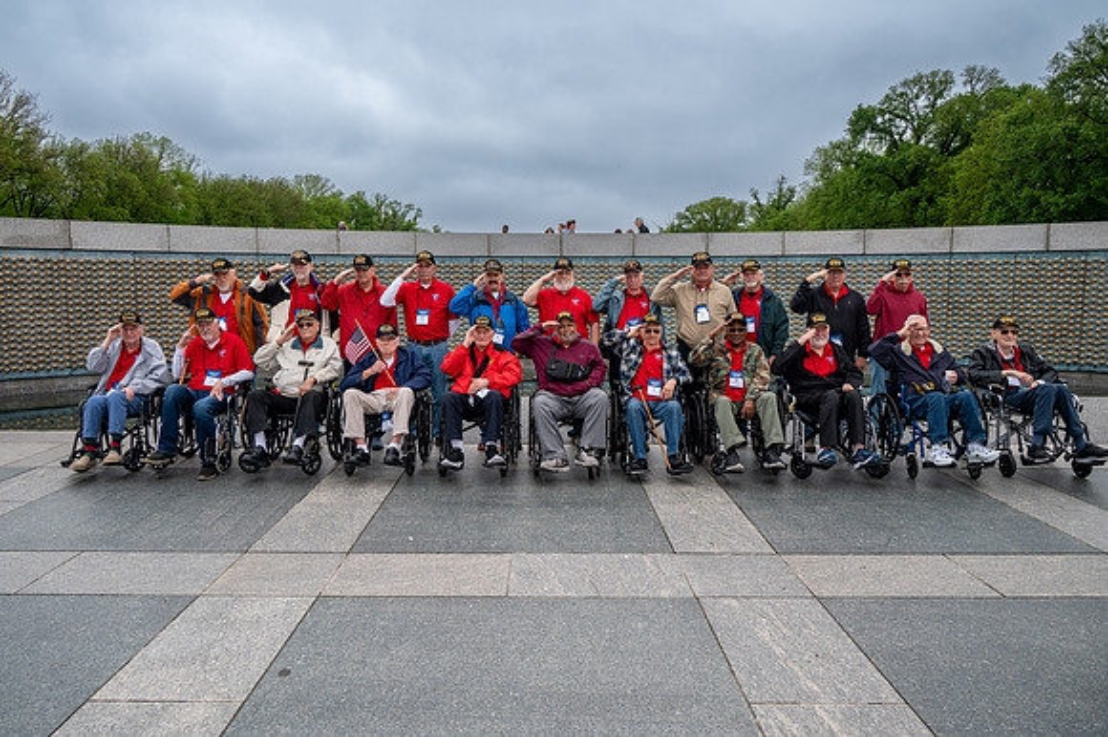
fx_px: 764
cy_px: 369
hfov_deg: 71.9
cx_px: 538
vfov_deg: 51.5
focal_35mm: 25
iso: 500
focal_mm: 24
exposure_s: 1/640
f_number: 8
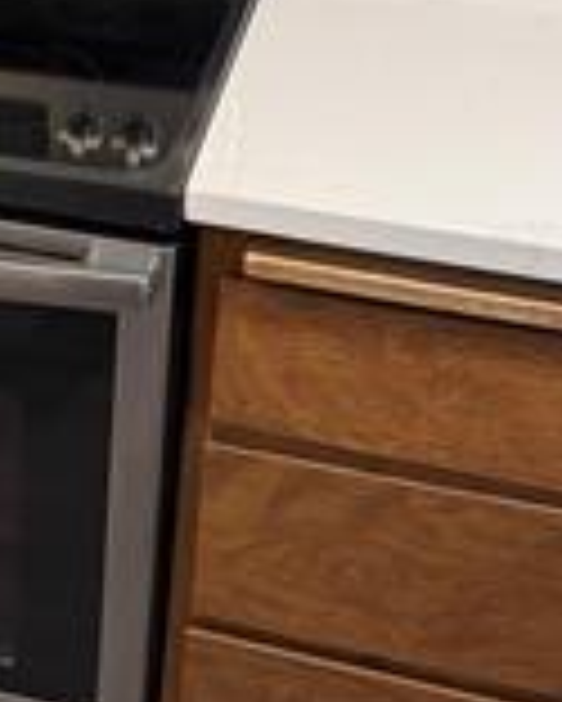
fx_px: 1496
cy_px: 40
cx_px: -130
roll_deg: +0.1
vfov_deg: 25.4
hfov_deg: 19.9
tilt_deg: -19.0
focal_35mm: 72
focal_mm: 6.76
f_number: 1.78
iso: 640
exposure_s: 1/60
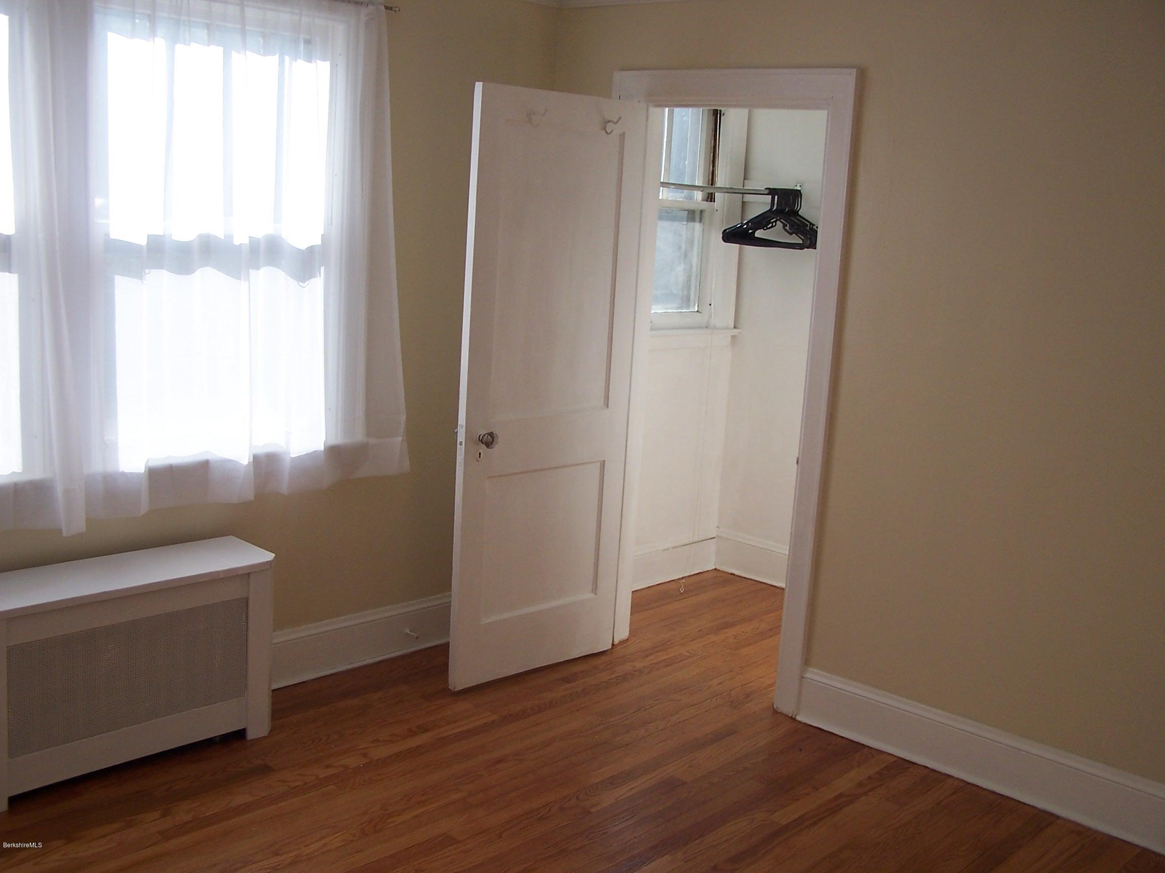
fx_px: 1279
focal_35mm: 38
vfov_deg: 37.7
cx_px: 582
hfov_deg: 49.0
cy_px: 436
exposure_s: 1/250
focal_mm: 6.3
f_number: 2.8
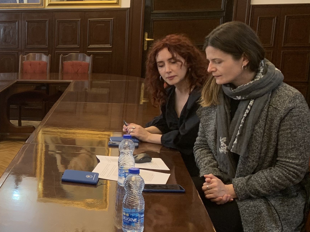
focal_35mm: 61
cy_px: 145
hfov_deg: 28.3
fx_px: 546
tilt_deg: -12.6
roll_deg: +0.4
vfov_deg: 24.0
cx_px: -45
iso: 50
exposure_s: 1/50
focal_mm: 4.25
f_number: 1.8
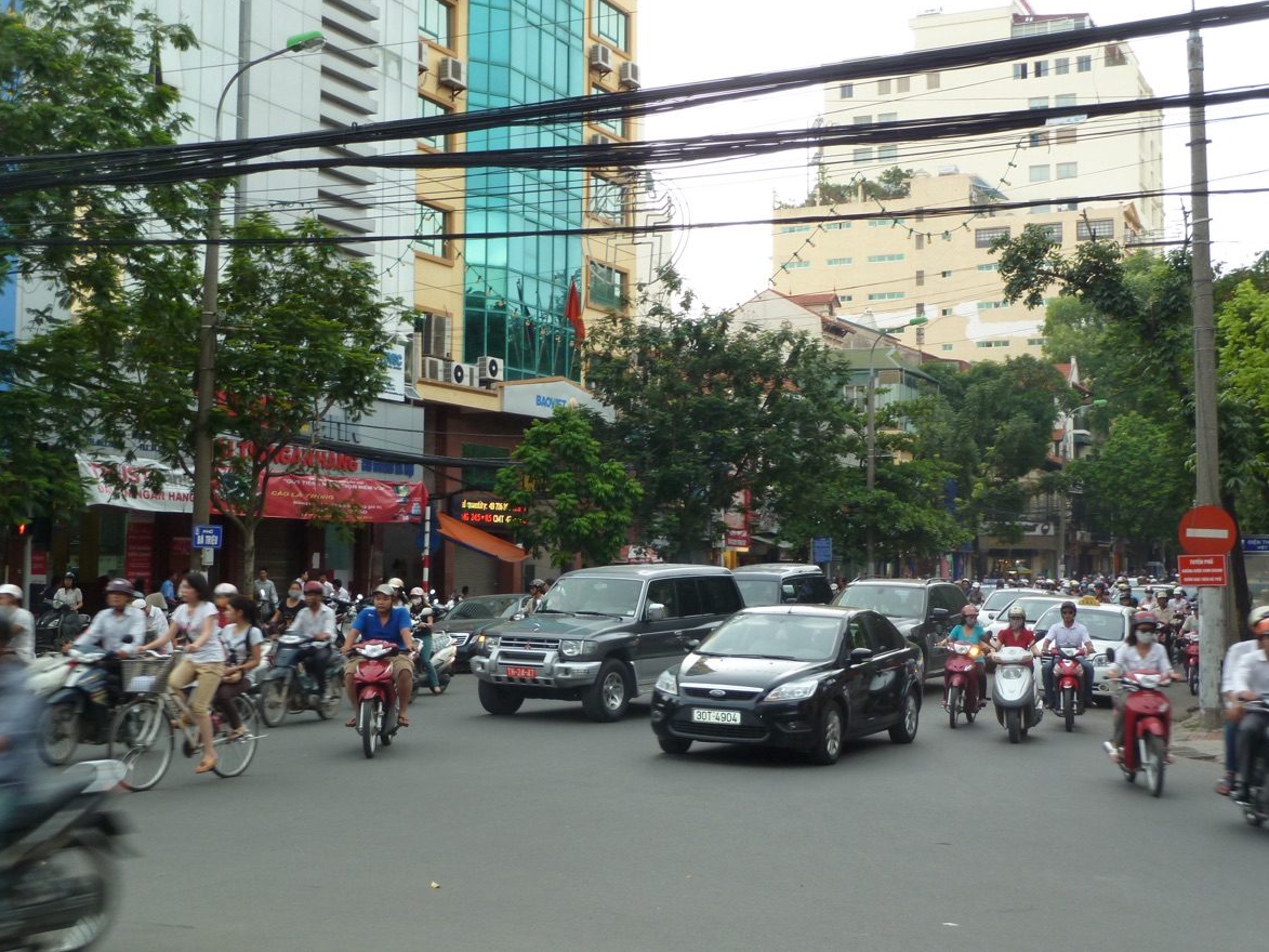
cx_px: 642
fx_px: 1650
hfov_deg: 42.1
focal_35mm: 45
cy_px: 466
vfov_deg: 32.2
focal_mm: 7.3
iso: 125
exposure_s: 1/30
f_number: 3.7
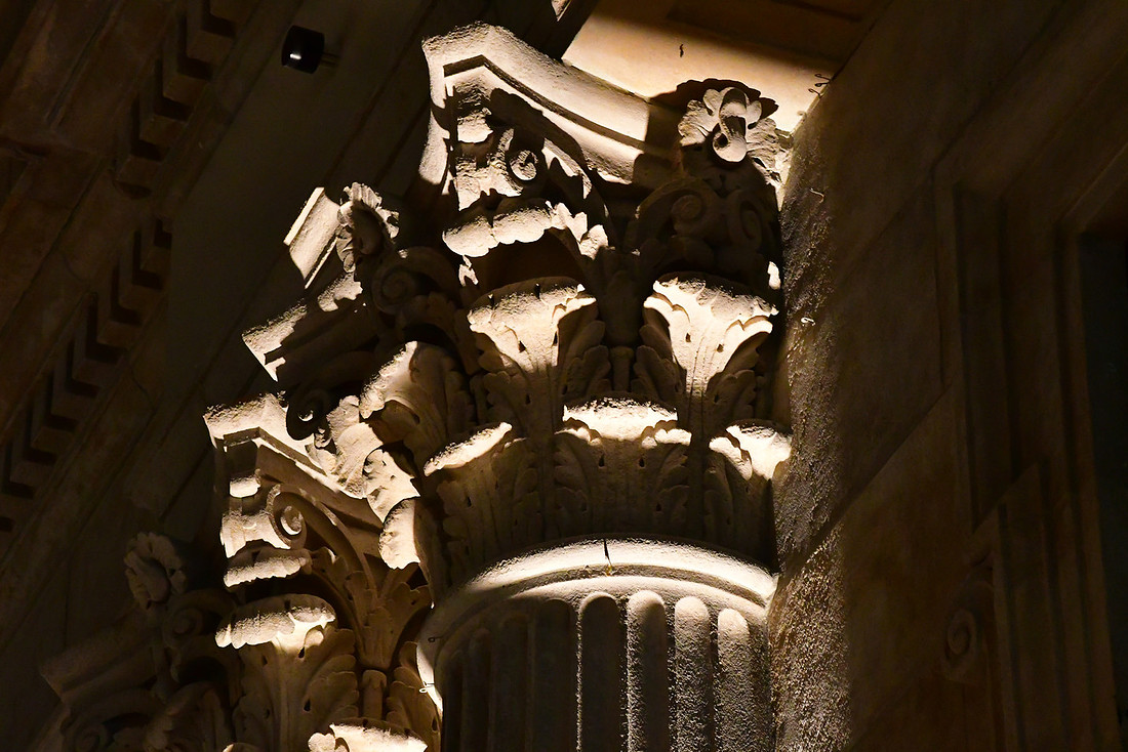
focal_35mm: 187
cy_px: 376
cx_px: 564
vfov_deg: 7.3
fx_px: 5861
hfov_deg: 11.0
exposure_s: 1/13
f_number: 9
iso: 6400
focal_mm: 125
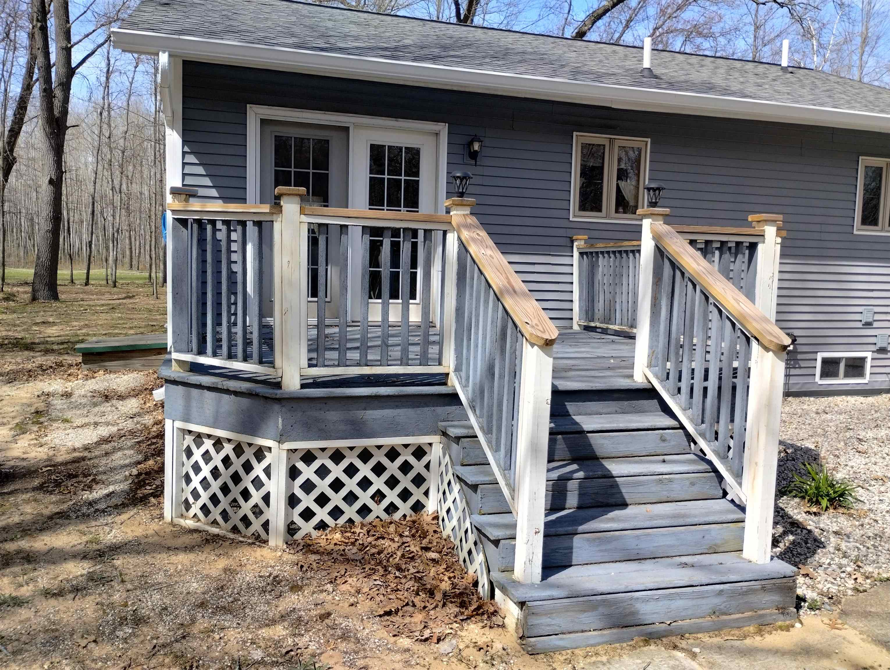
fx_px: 721
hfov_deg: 63.4
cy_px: 335
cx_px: 445
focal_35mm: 28
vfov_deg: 49.9
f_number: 1.8
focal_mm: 4.27
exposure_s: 1/476
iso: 100
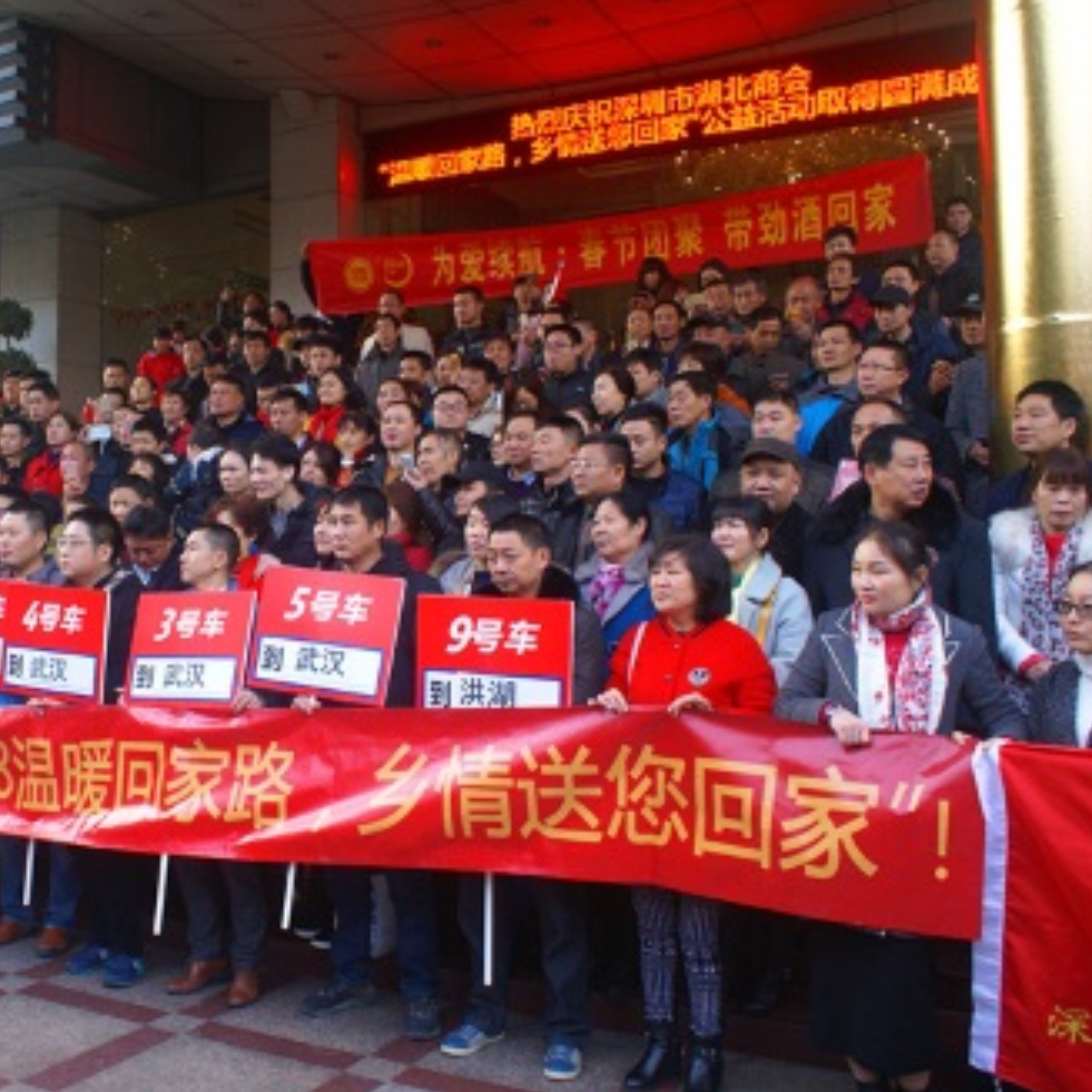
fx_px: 1392
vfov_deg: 42.8
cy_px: 538
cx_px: 291
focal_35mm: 39
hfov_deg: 41.7
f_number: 4.5
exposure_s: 1/40
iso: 100
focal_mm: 20
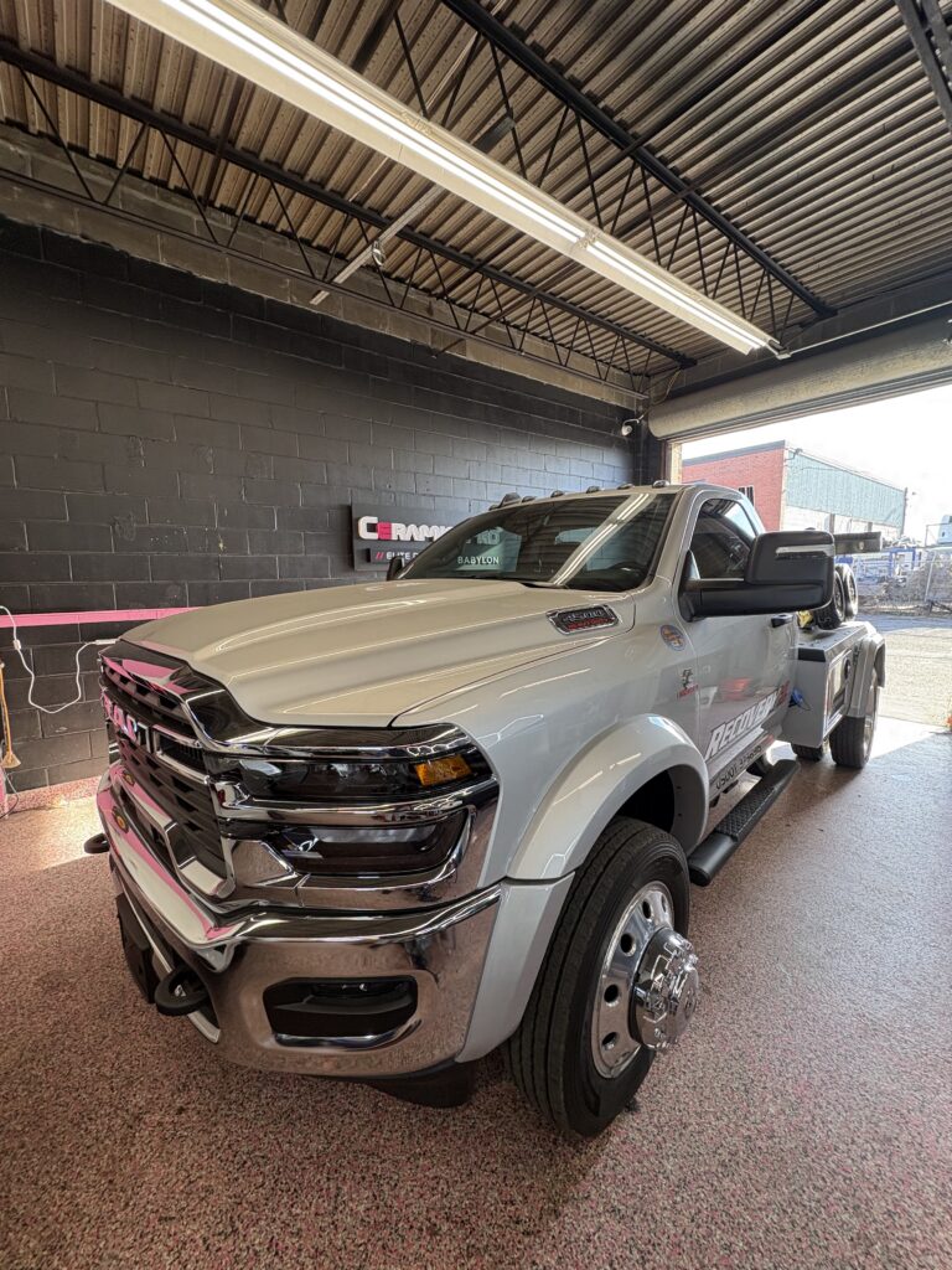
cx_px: 476
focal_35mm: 14
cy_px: 635
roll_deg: +0.4
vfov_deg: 102.1
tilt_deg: -6.6
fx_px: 513
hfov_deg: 85.7
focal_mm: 2.22
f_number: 2.2
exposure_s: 1/120
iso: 125
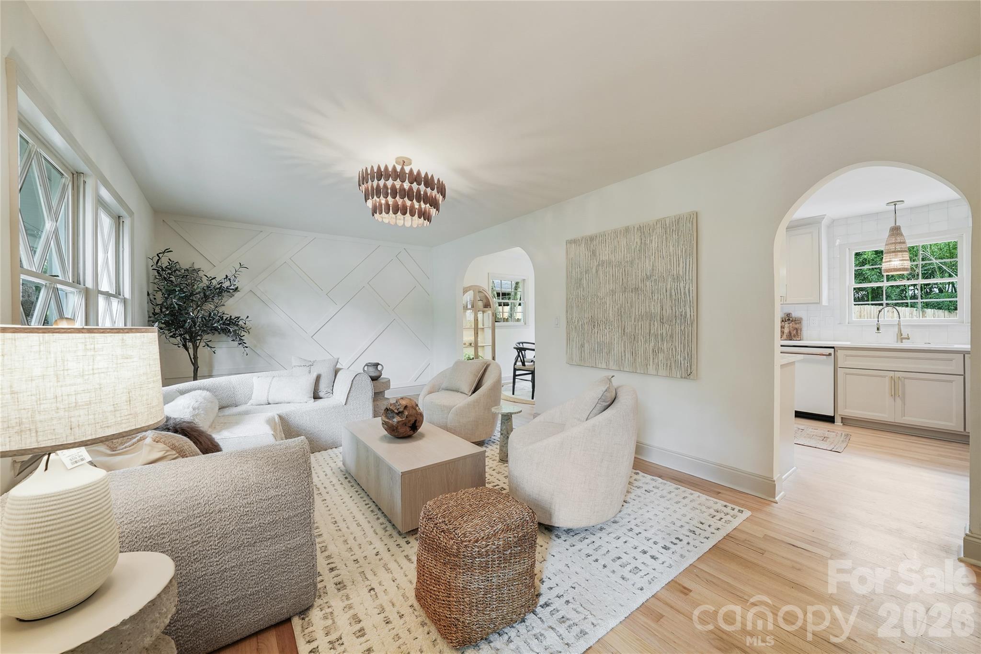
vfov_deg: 85.4
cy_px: 327
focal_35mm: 13
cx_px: 490
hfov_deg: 108.3
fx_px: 354
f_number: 10
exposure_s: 1/1.25
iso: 100
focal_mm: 13
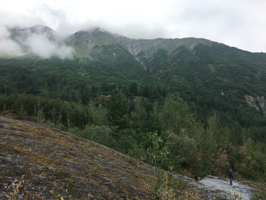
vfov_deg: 48.2
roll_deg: +2.9
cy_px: 100
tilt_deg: +10.5
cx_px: 133
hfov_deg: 61.7
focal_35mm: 29
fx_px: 223
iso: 25
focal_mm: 4.15
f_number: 2.2
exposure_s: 1/641
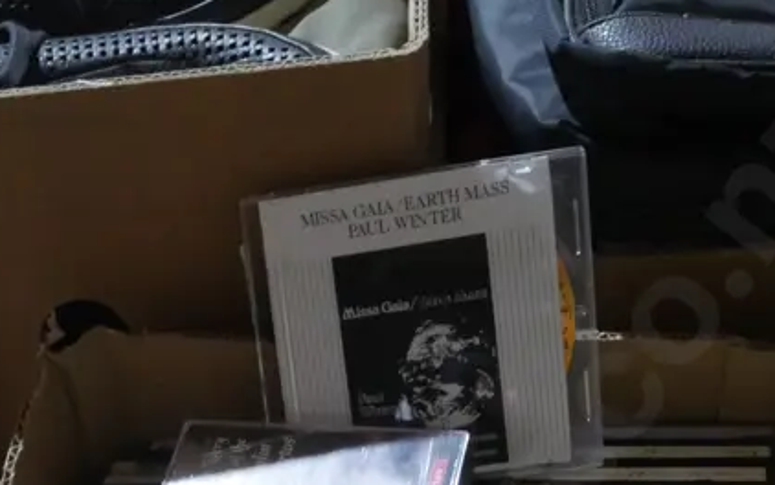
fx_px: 1521
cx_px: 266
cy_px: 863
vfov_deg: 15.6
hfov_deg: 28.4
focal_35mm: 72
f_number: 3.5
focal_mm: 14
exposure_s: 1/60
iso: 2500
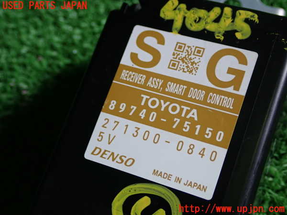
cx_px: 144
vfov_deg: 25.2
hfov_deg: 33.2
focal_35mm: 58
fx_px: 481
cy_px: 108
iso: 200
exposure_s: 1/60
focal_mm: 10.35
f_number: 3.5
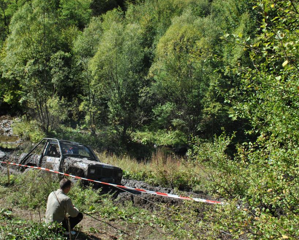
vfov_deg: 47.1
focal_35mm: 31
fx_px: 274
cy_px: 122
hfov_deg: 57.0
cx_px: 130
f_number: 8
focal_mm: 18
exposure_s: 1/200
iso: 100
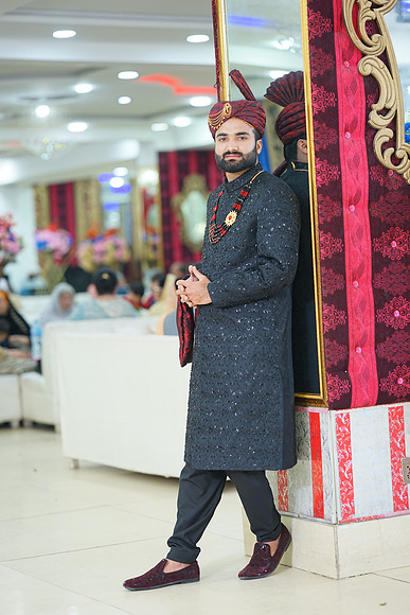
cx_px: 205
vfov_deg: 23.9
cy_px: 308
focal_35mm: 85
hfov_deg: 16.1
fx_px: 1451
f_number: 2
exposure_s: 1/160
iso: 400
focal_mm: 85
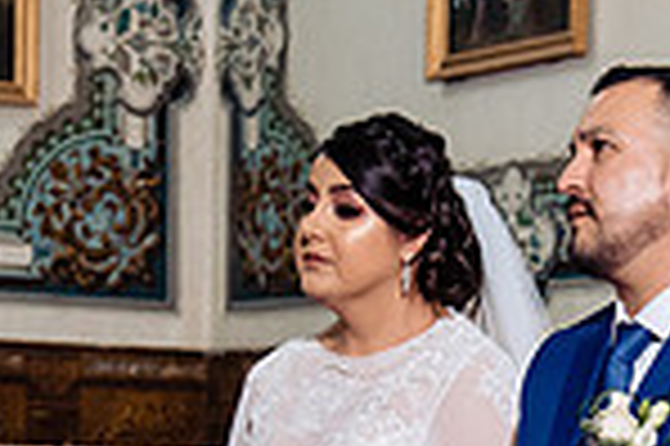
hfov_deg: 11.0
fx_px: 3476
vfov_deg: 7.3
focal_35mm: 187
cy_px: 556
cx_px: 504
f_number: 5
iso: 2000
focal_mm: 48
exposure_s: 1/125
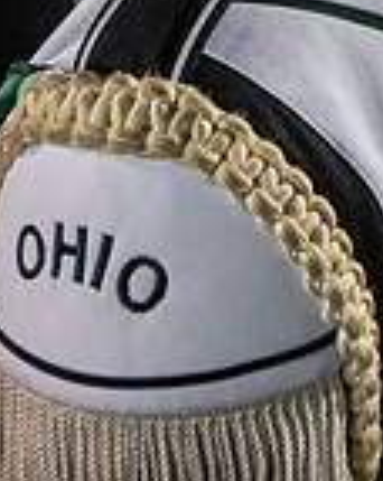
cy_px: -266
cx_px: 433
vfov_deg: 21.7
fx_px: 1008
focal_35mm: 71
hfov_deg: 20.4
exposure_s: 1/500
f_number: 3.2
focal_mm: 24
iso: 2000
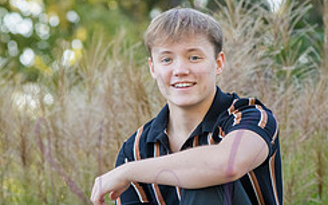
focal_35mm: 234
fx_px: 2091
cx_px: 198
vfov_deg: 5.6
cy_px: 131
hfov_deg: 9.0
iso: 800
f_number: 5.6
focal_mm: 125
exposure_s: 1/320
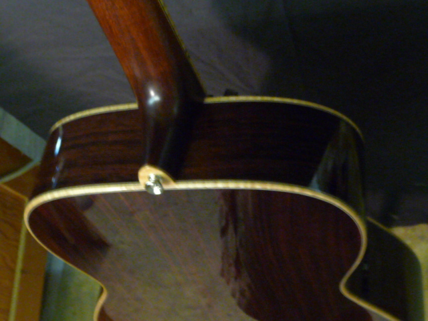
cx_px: 214
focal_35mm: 50
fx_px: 618
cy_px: 160
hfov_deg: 38.2
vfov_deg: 29.1
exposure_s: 1/8
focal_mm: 5
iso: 400
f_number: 3.4
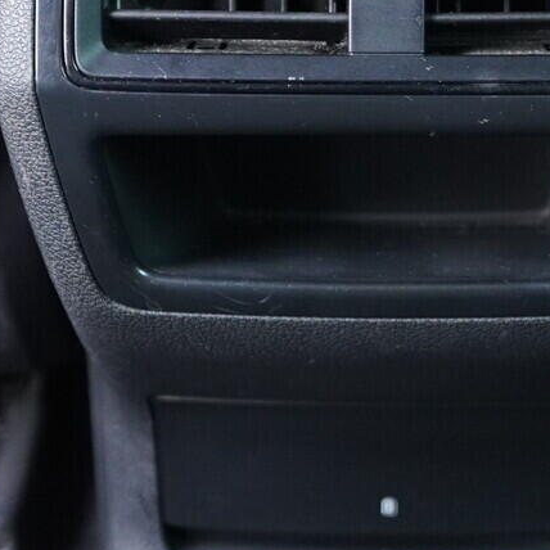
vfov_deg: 16.6
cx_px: 377
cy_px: 30
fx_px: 1852
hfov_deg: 16.8
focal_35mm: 103
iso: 2000
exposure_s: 1/40
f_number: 2.8
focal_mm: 24
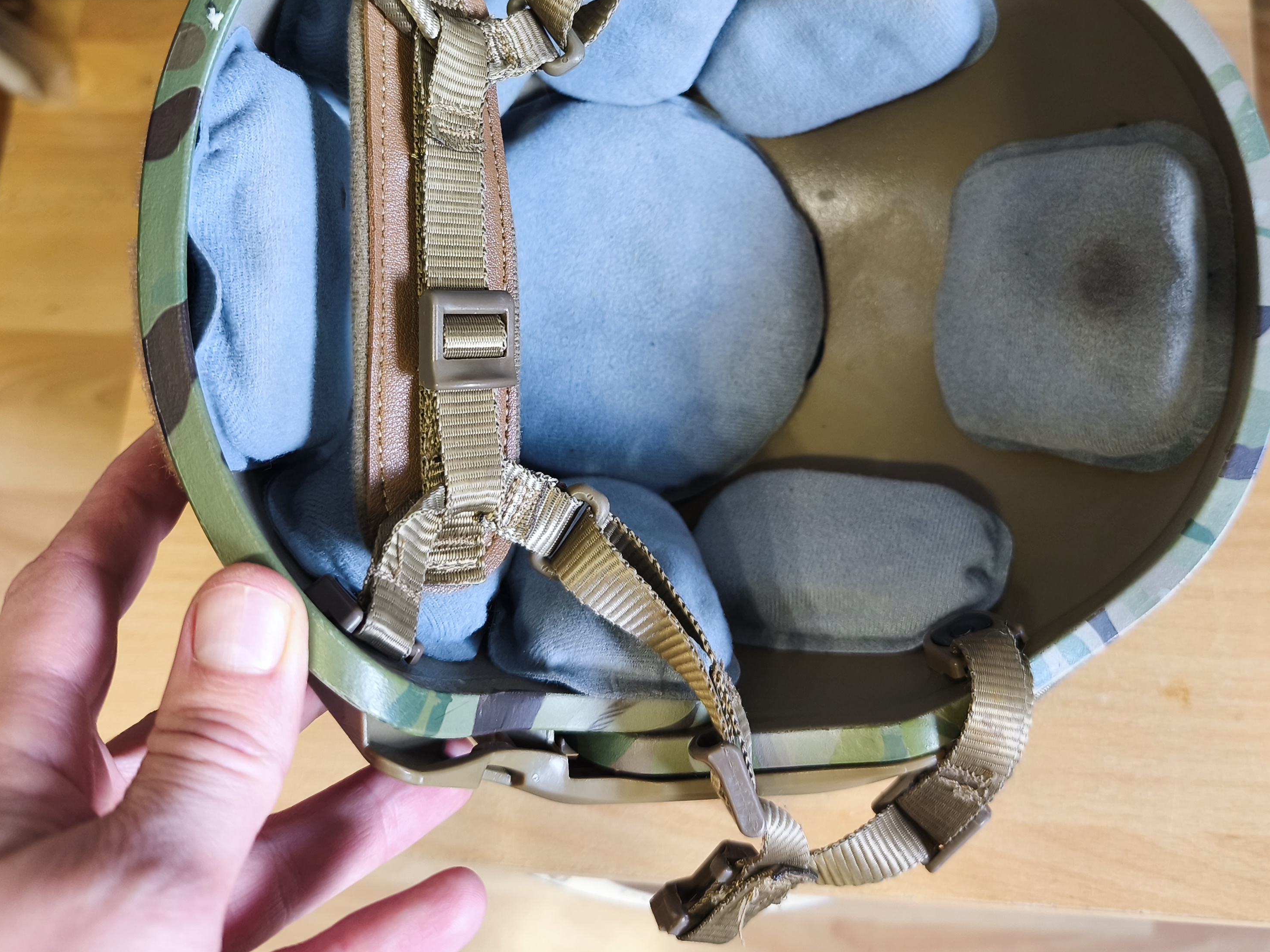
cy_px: 300
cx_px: 716
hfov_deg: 56.6
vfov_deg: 43.4
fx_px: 1174
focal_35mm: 32
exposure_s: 1/50
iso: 500
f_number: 1.65
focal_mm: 6.18
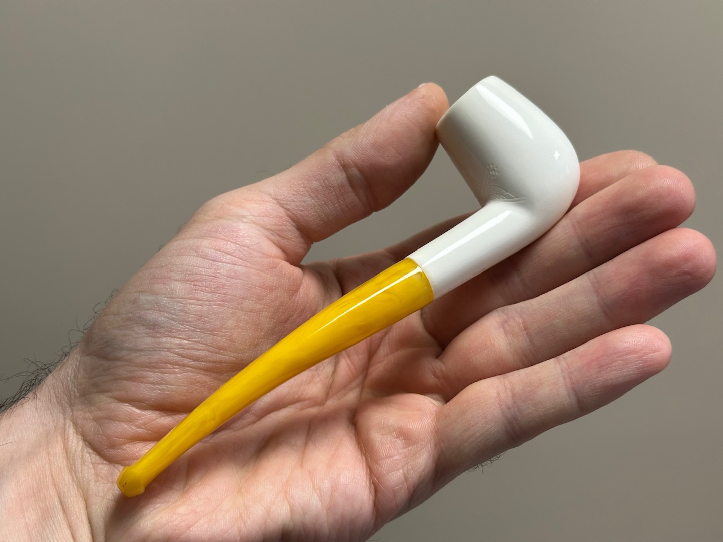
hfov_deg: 39.7
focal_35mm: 48
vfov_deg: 30.3
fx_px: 1003
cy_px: 271
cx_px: 362
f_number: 1.78
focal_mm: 6.86
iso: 80
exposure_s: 1/109
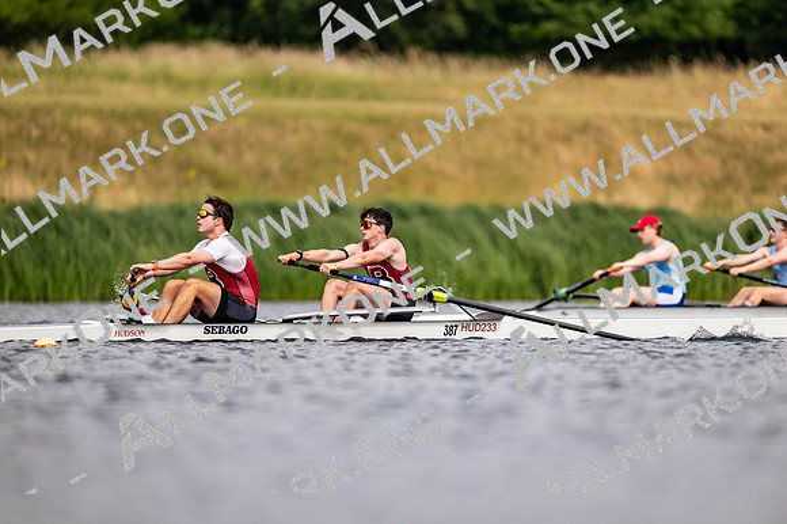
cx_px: 394
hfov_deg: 3.4
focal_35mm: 600
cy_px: 262
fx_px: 13112
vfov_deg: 2.3
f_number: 4
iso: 250
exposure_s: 1/2500
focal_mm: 600
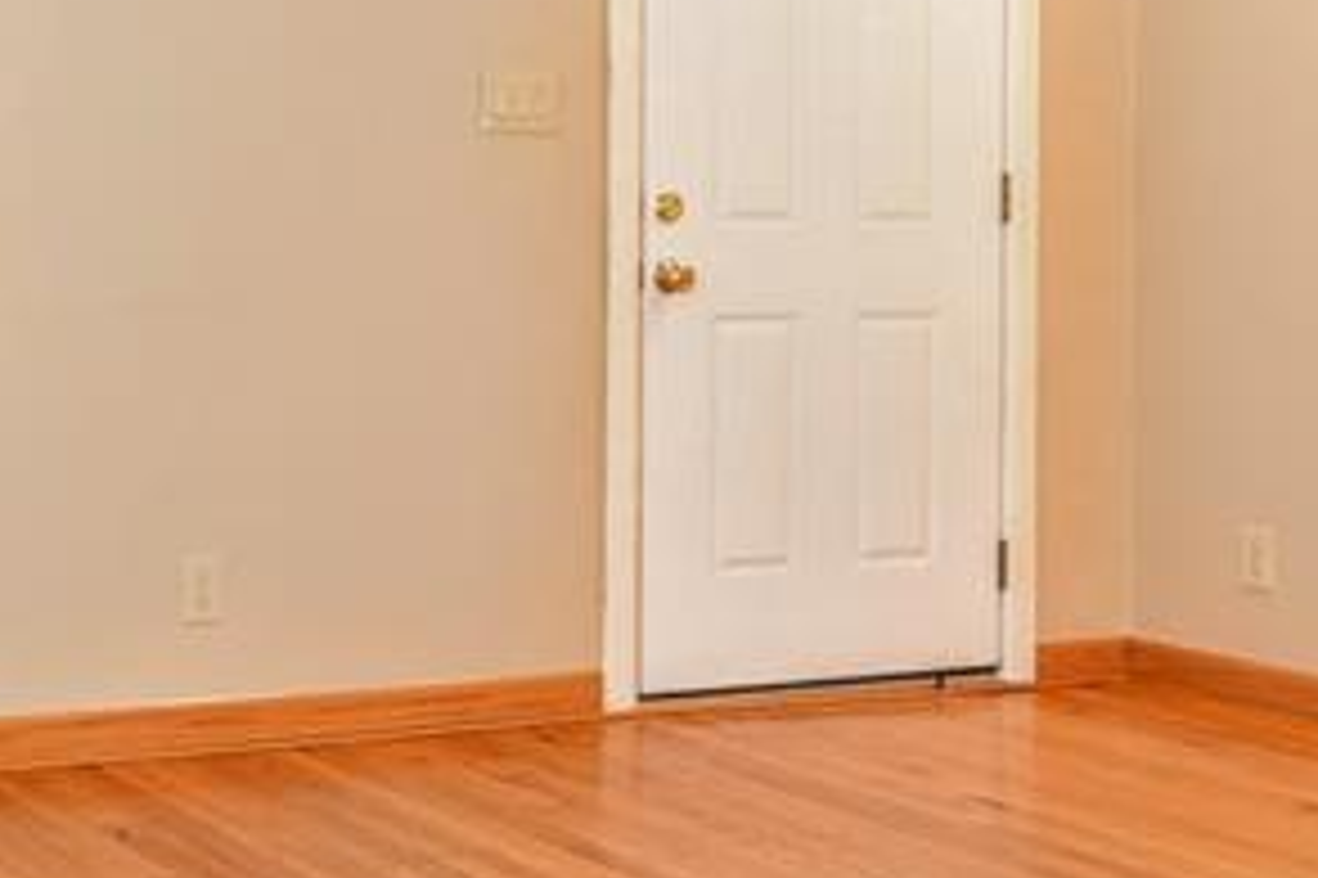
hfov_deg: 27.8
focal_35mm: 70
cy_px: 241
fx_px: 2561
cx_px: 139
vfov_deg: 19.3
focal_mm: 20
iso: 800
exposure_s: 1/60
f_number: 4
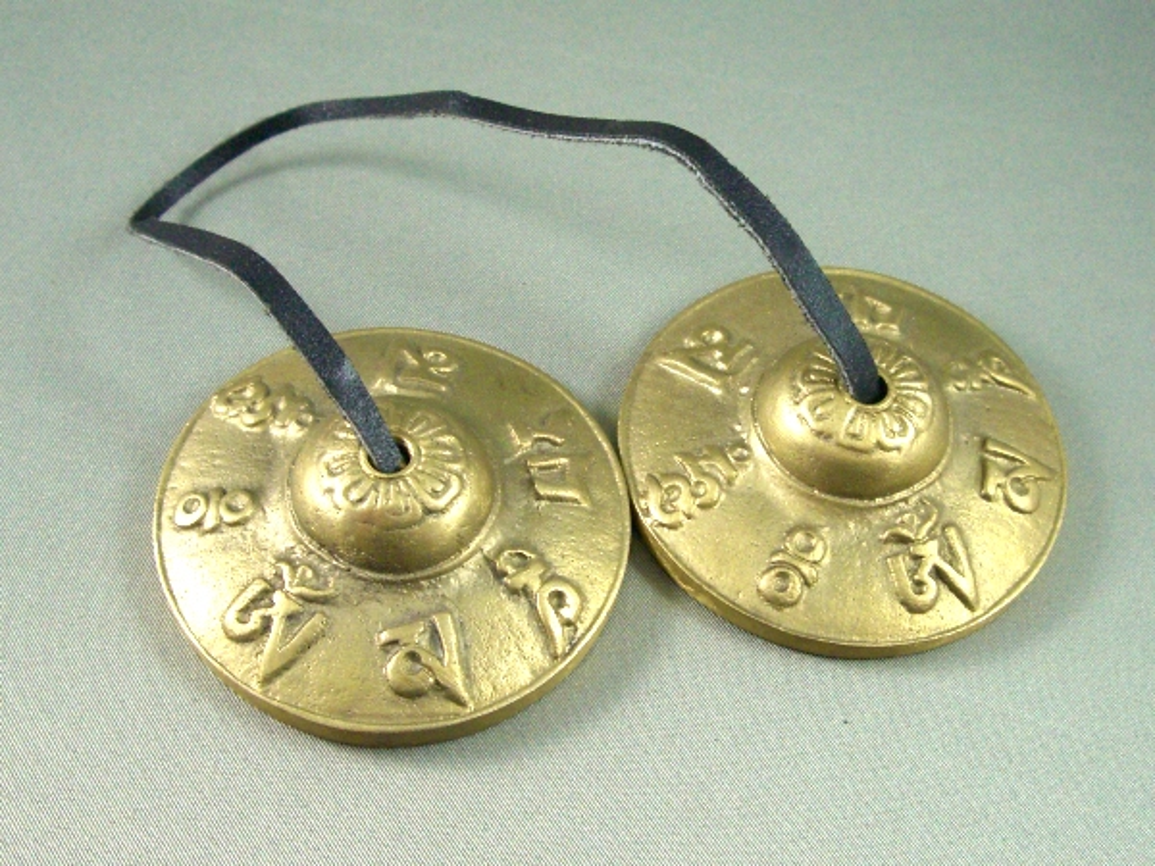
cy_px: 433
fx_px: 1268
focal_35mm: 38
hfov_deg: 49.0
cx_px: 578
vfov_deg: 37.7
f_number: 2.8
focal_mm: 7.9
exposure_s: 1/100
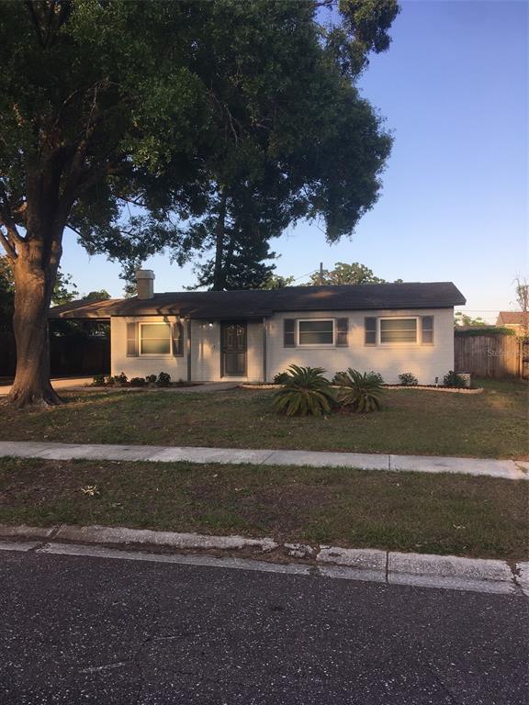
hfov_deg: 48.2
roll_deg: +0.0
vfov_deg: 61.7
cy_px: 352
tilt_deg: -3.0
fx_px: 591
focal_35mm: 29
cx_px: 264
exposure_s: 1/396
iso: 25
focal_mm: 4.15
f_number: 2.2
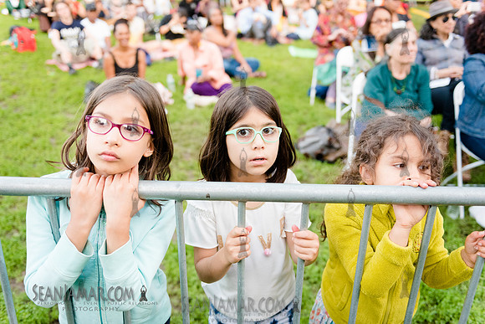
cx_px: 242
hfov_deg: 55.8
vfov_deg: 38.9
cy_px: 162
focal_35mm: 34
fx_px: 458
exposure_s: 1/400
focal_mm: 34
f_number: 2.8
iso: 3200
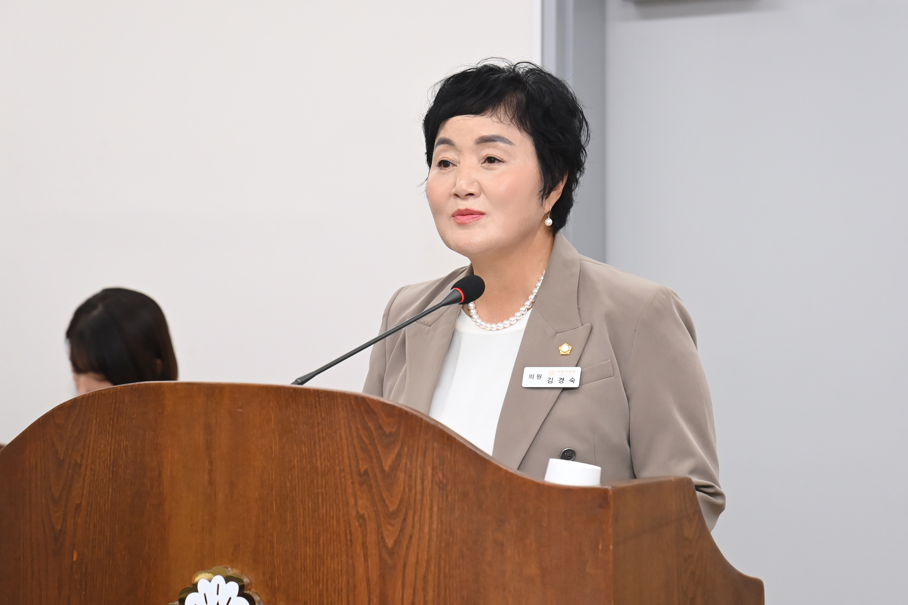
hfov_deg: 20.8
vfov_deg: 14.0
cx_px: 454
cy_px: 302
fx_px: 2472
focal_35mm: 98
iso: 2500
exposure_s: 1/250
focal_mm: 98
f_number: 6.3
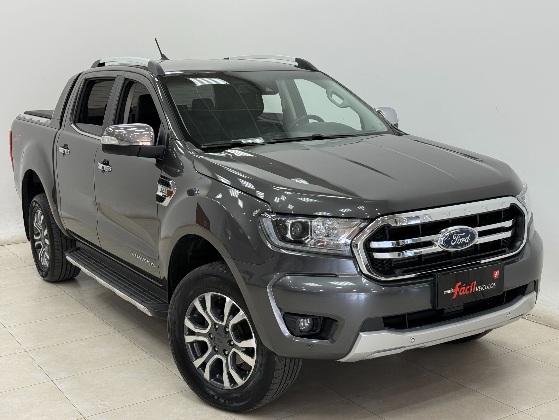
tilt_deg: -9.4
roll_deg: +2.2
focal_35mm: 48
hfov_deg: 39.7
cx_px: 280
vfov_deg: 30.3
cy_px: 210
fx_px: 775
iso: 64
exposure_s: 1/120
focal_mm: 6.76
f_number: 1.78
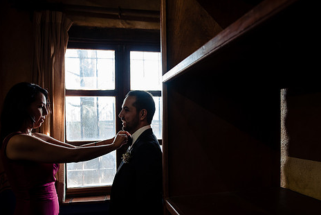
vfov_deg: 43.4
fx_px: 268
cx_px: 169
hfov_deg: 61.9
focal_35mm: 30
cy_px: 132
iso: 800
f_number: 3.5
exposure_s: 1/100
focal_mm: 24
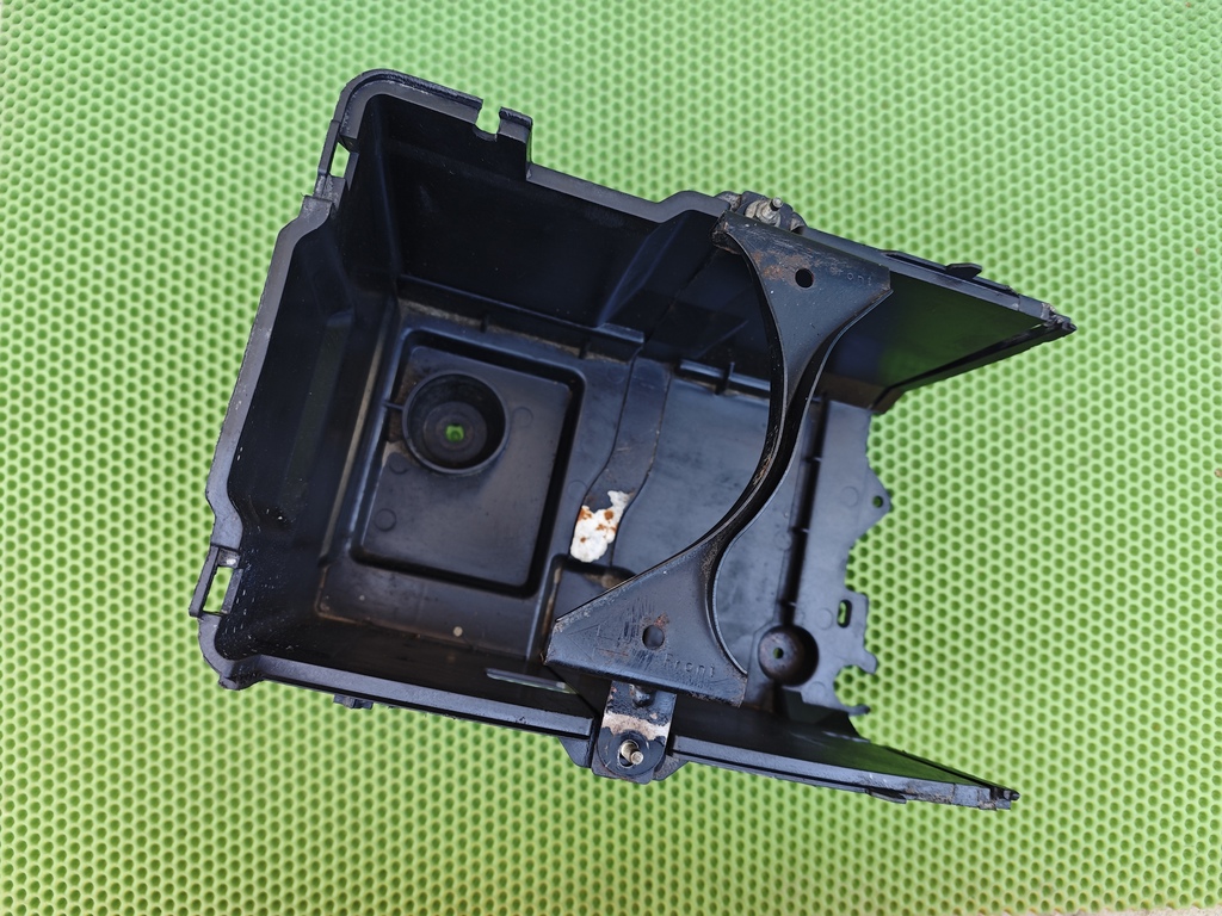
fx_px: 812
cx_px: 611
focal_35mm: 23
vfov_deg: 58.9
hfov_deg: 73.9
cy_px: 458
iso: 125
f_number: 1.6
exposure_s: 1/100
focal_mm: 6.55
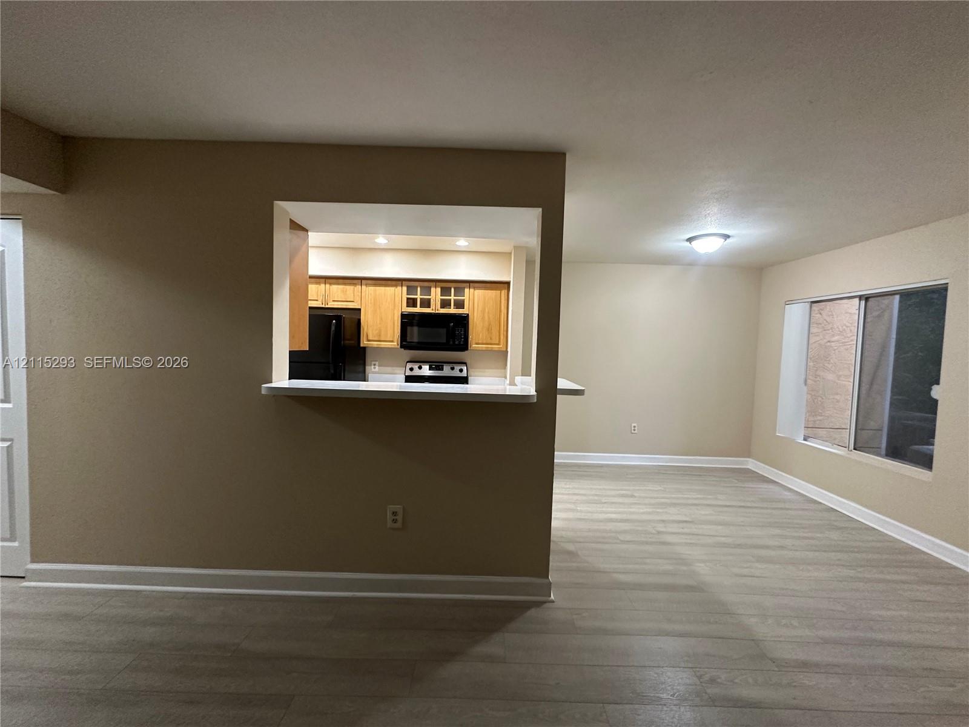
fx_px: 392
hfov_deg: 102.1
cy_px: 364
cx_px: 484
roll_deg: -2.4
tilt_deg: -4.4
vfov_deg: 85.7
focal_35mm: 14
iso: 320
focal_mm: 2.22
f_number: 2.2
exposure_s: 1/61
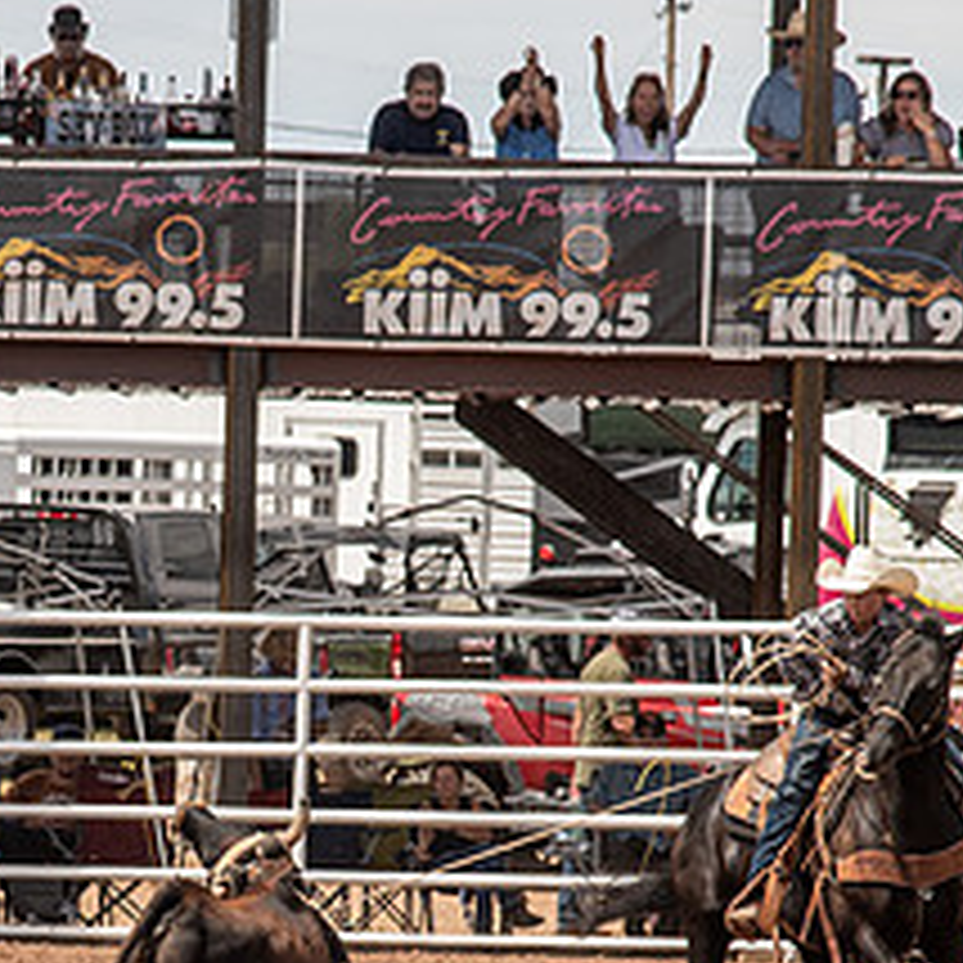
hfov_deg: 4.1
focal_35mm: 432
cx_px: 174
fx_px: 13597
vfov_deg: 4.1
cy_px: 742
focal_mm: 120
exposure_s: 1/320
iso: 100
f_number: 6.3
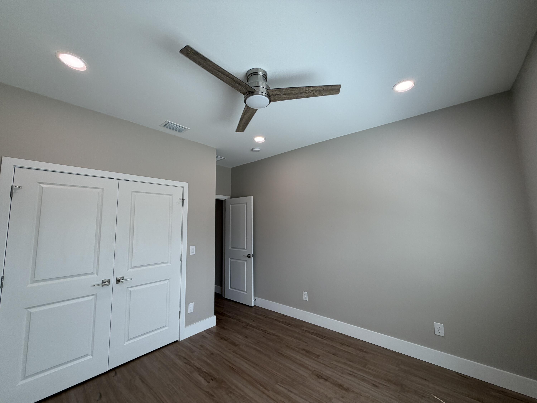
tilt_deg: +7.4
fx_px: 217
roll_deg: +2.2
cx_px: 268
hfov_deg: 102.1
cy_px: 202
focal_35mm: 14
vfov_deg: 85.7
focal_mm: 2.22
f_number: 2.2
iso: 64
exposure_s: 1/120
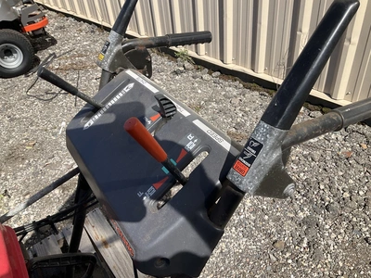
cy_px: 139
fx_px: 311
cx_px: 186
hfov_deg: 61.7
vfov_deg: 48.2
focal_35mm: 29
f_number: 1.8
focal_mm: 3
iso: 25
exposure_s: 1/1786
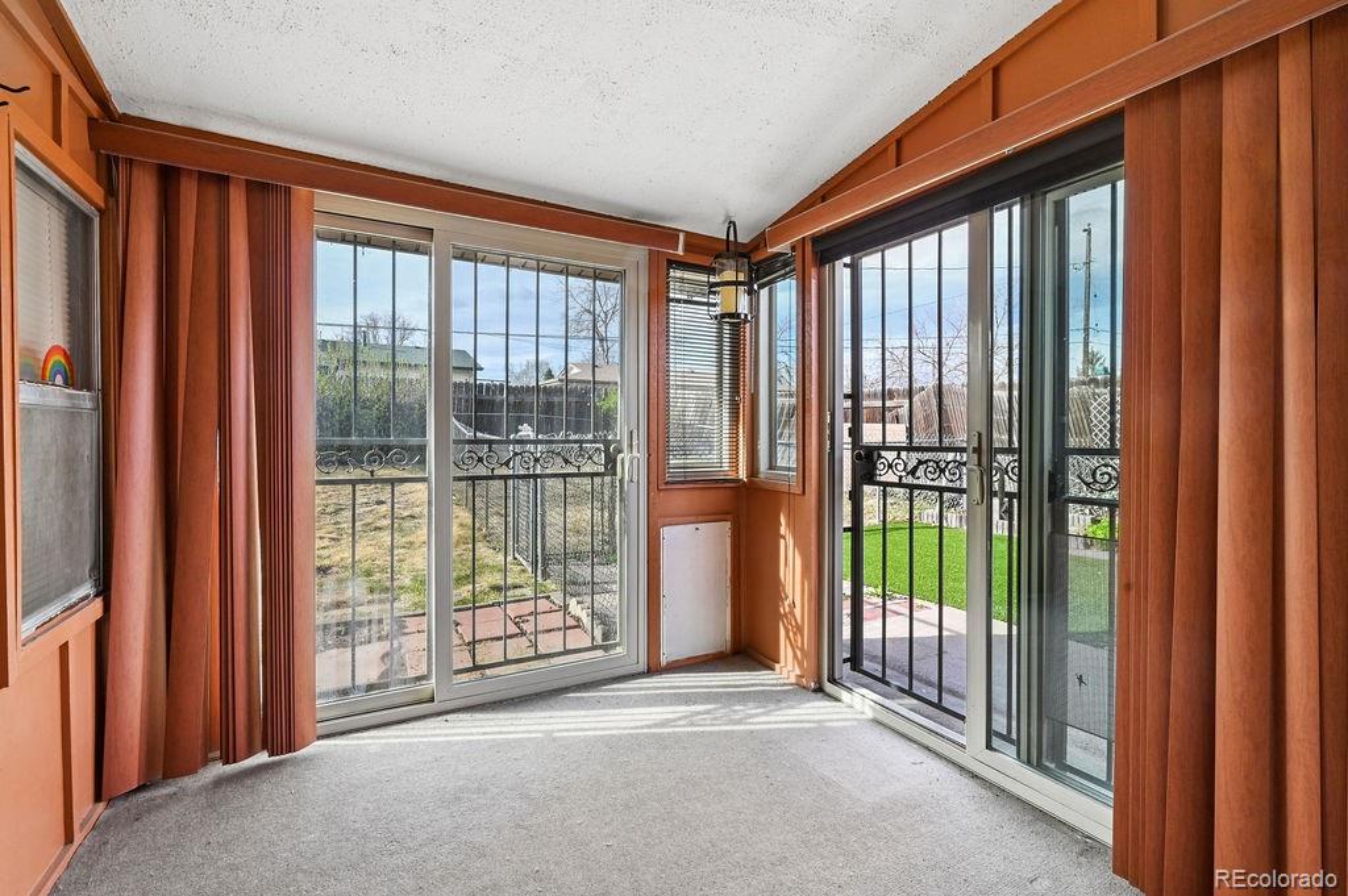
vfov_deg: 75.4
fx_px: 580
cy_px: 448
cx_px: 674
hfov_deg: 98.6
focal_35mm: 16
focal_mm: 15.5
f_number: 10
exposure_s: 1/80
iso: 400
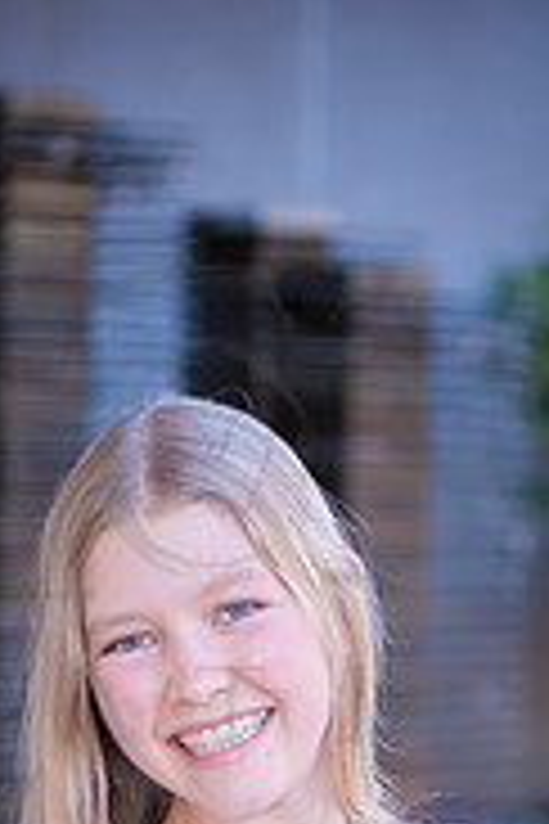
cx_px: 225
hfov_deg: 7.0
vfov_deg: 10.3
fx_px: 4506
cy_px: 865
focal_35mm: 197
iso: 400
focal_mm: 80
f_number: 4
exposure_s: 1/320
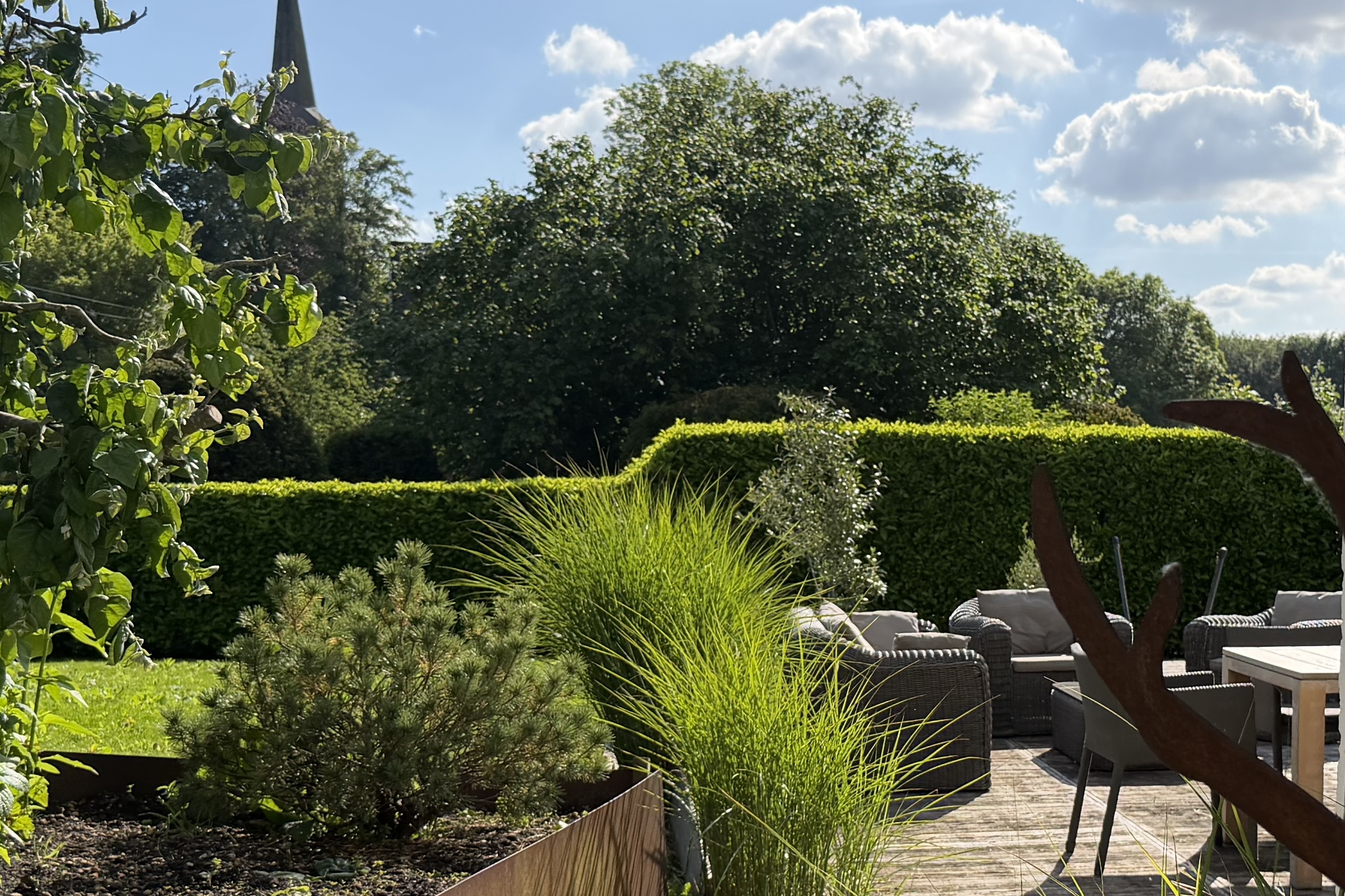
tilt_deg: -6.1
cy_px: 678
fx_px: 2092
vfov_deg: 23.9
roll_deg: +0.0
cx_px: 878
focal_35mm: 56
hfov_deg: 35.4
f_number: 1.78
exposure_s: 1/5319
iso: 100
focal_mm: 6.76
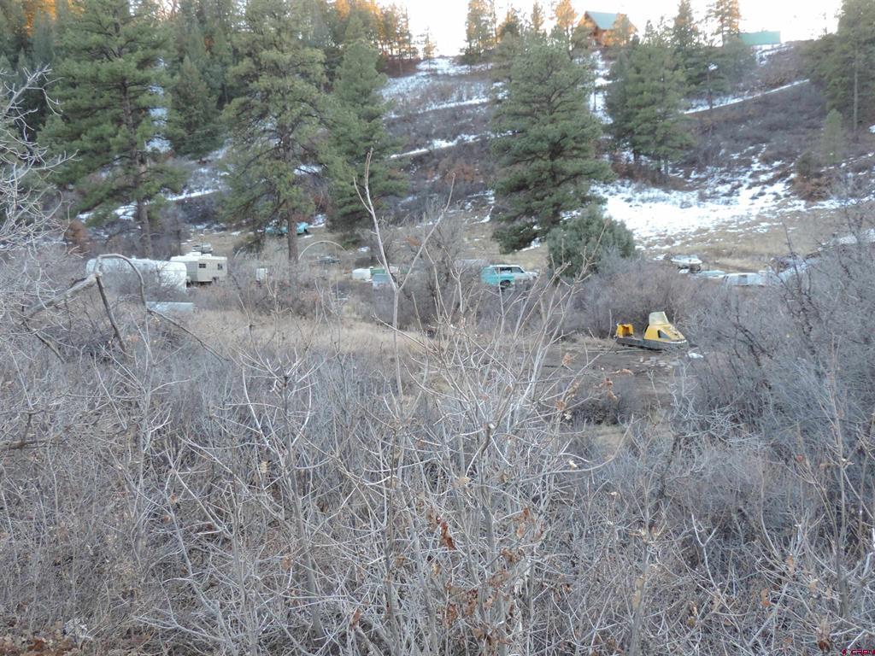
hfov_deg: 52.6
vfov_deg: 40.7
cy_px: 328
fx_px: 885
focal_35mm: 35
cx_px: 438
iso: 280
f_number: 3.3
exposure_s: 1/50
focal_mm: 6.2
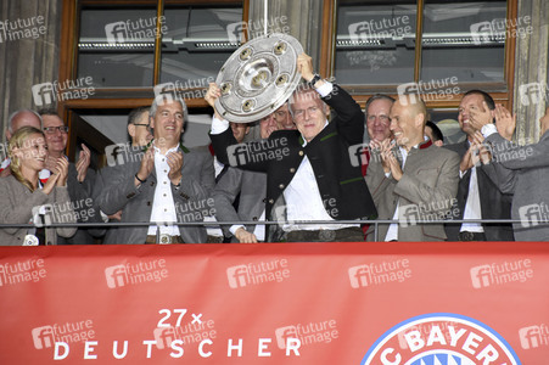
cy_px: 182
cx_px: 274
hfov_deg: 9.8
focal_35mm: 210
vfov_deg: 6.5
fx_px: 3200
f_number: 5.6
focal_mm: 140
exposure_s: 1/160
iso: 1600
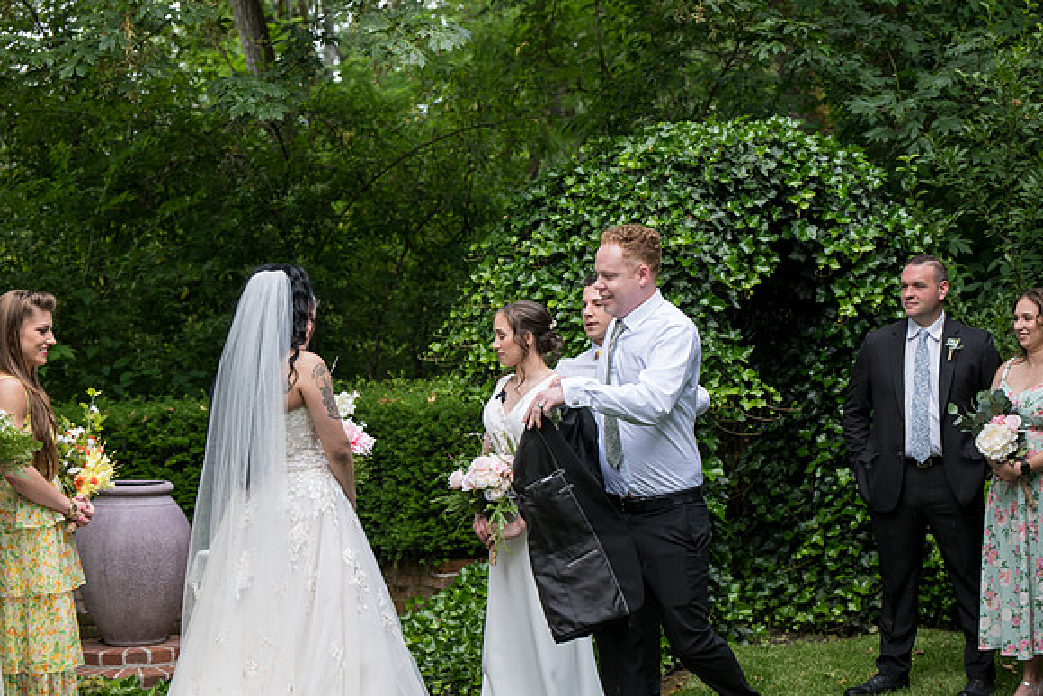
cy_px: 348
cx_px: 522
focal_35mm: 70
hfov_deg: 28.8
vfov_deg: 19.5
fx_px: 2028
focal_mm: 70
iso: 500
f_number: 4
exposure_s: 1/400
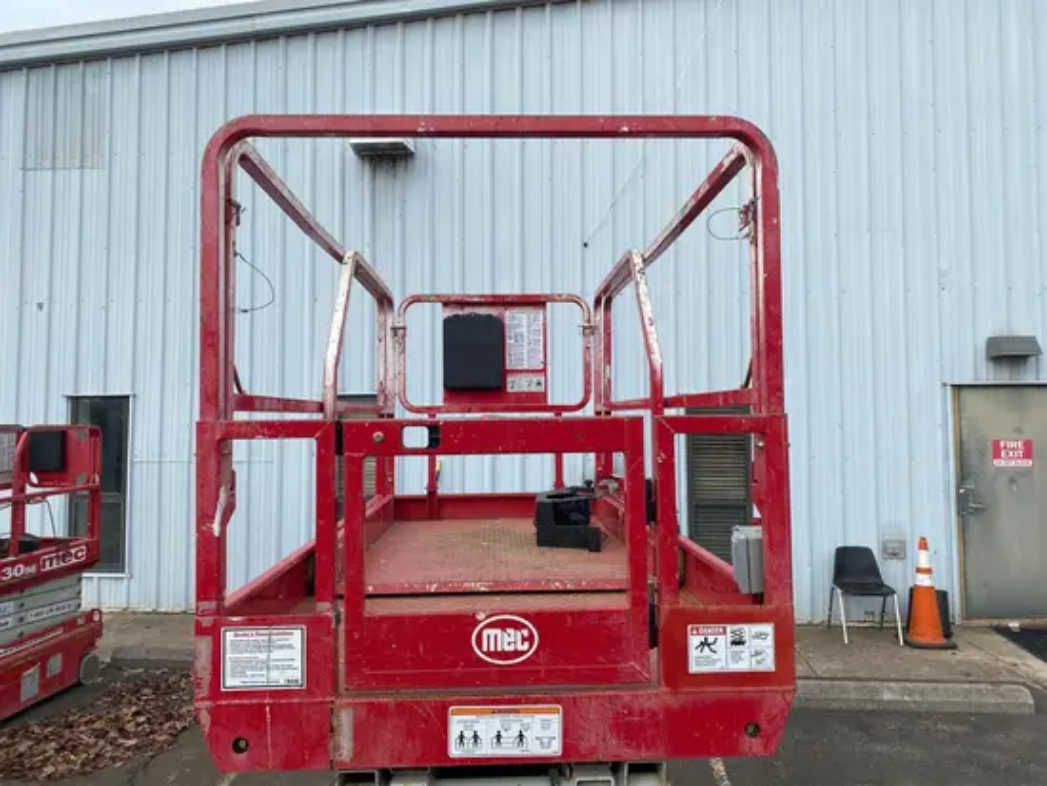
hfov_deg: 67.3
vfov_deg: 53.1
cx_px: 524
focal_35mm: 26
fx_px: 787
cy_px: 393
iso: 32
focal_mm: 4.25
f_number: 1.8
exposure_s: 1/1316
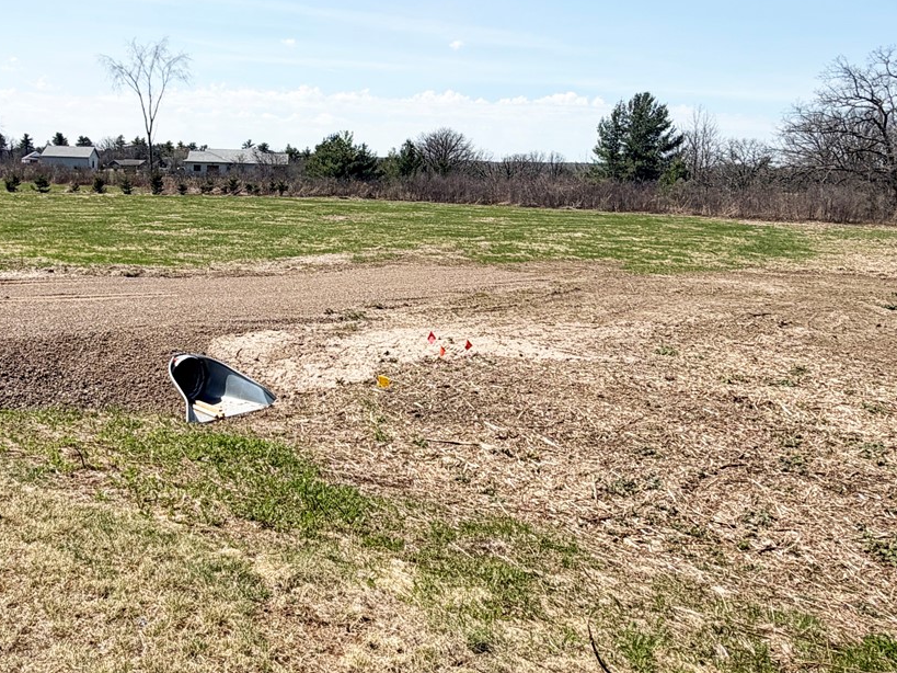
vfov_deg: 40.3
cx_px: 300
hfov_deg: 51.7
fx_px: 907
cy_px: 236
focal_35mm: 35
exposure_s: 1/1145
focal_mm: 2.22
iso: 20
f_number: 2.2
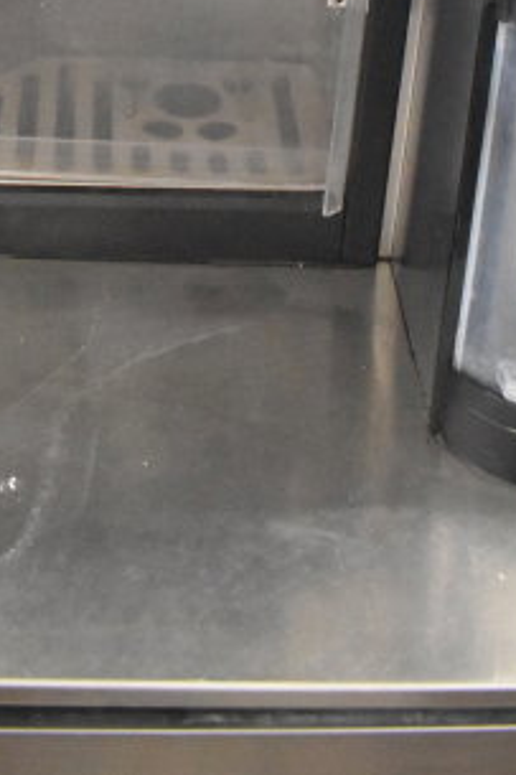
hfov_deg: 16.8
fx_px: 1743
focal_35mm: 81
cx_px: 145
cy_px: -382
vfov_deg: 21.2
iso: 6400
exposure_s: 1/60
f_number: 4
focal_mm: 18
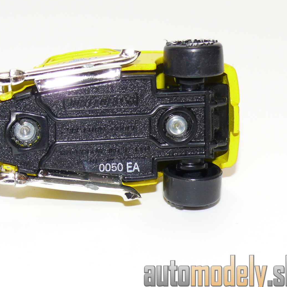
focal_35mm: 121
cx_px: 80
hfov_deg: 14.4
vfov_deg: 14.4
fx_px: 1135
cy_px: 131
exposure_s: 1/30
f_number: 4
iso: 100
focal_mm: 12.5
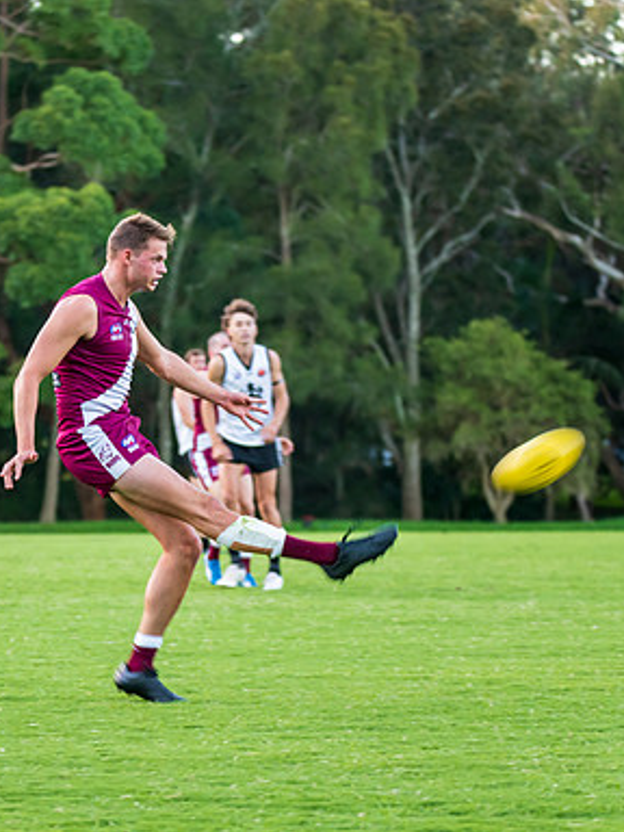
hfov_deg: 6.8
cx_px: 130
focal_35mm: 218
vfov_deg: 9.1
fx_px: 5240
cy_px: 417
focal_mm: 150
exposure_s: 1/200
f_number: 5.6
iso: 1600
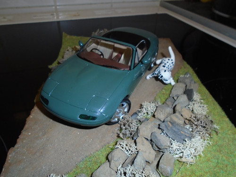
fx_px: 177
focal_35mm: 26
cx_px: 118
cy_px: 88
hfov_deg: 67.3
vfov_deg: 53.1
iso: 200
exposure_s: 1/30
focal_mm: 4.6
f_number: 8
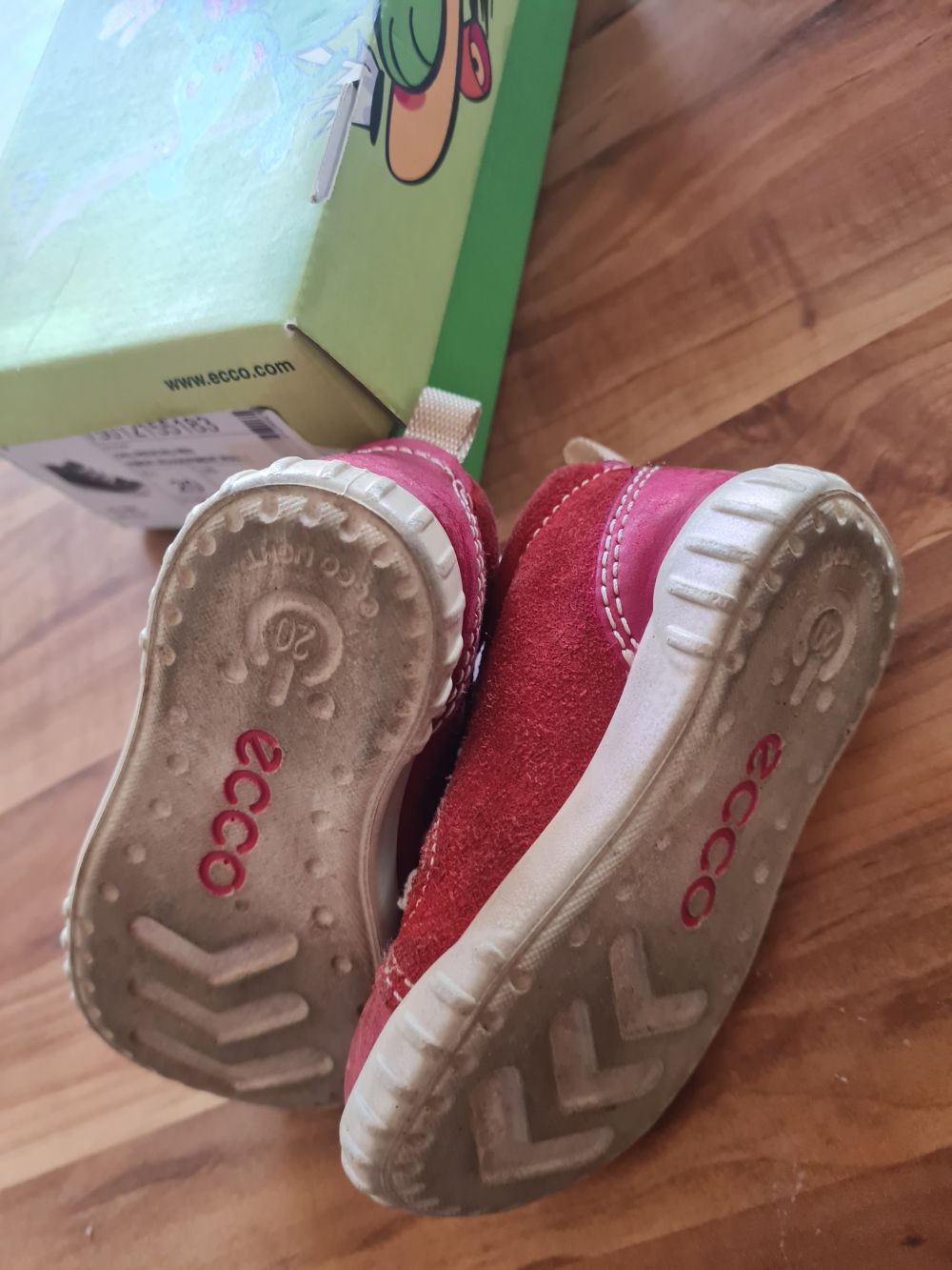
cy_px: 635
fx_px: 953
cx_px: 476
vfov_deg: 67.3
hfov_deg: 53.1
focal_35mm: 26
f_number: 1.8
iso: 250
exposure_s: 1/50
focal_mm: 5.4
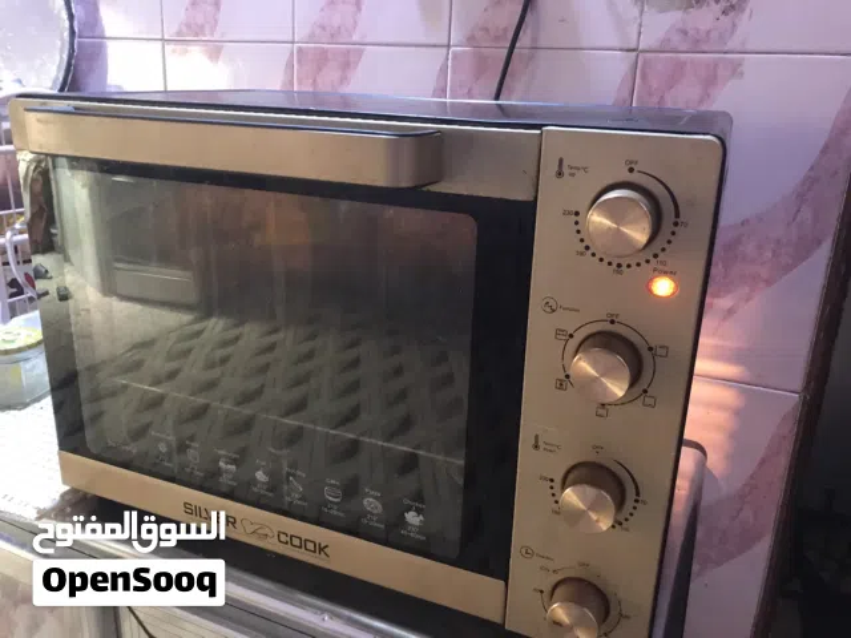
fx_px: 688
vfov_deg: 49.7
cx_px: 426
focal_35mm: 28
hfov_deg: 63.4
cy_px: 319
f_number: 1.8
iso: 100
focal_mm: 3.99
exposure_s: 1/9
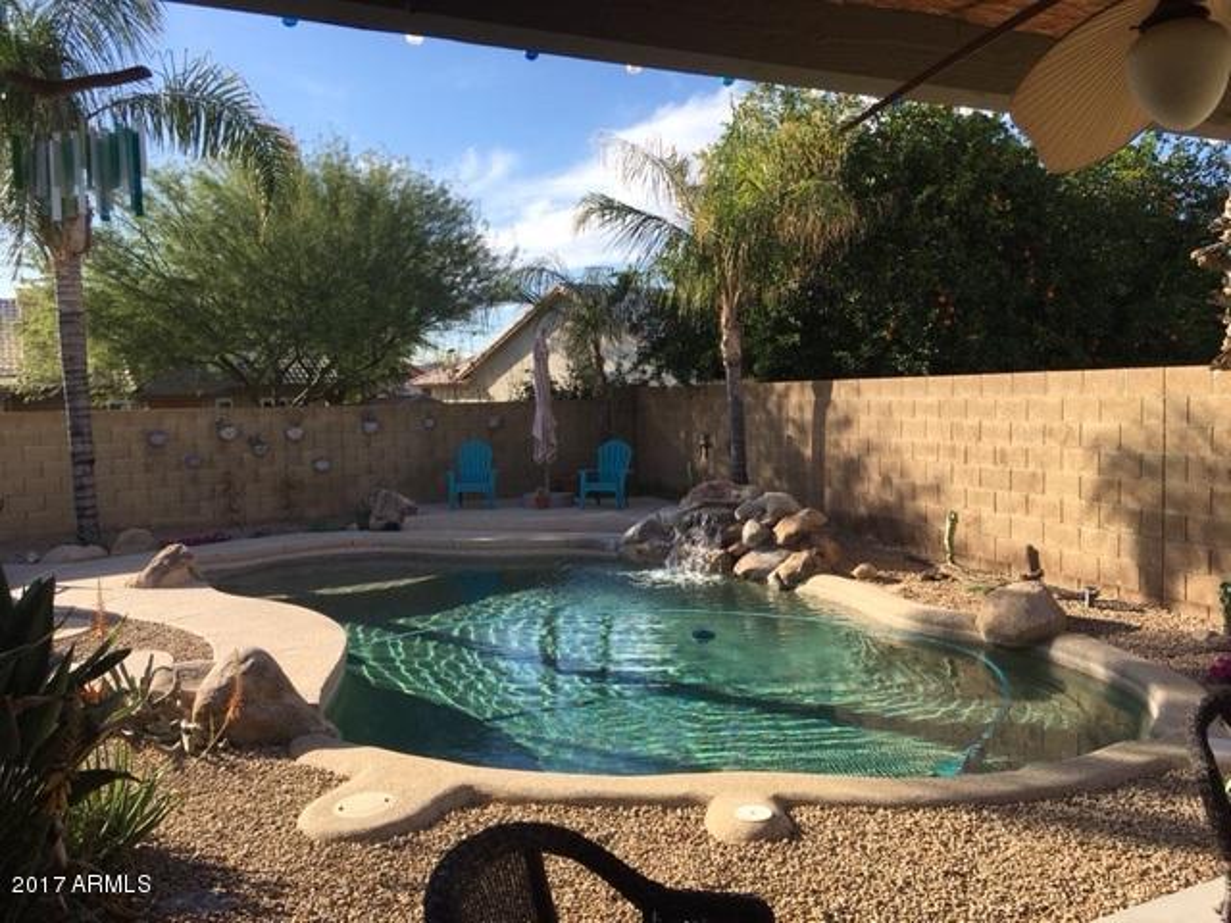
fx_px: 1031
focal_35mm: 29
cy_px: 462
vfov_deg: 48.2
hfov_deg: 61.7
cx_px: 616
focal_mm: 4.15
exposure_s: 1/1068
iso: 25
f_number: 2.2
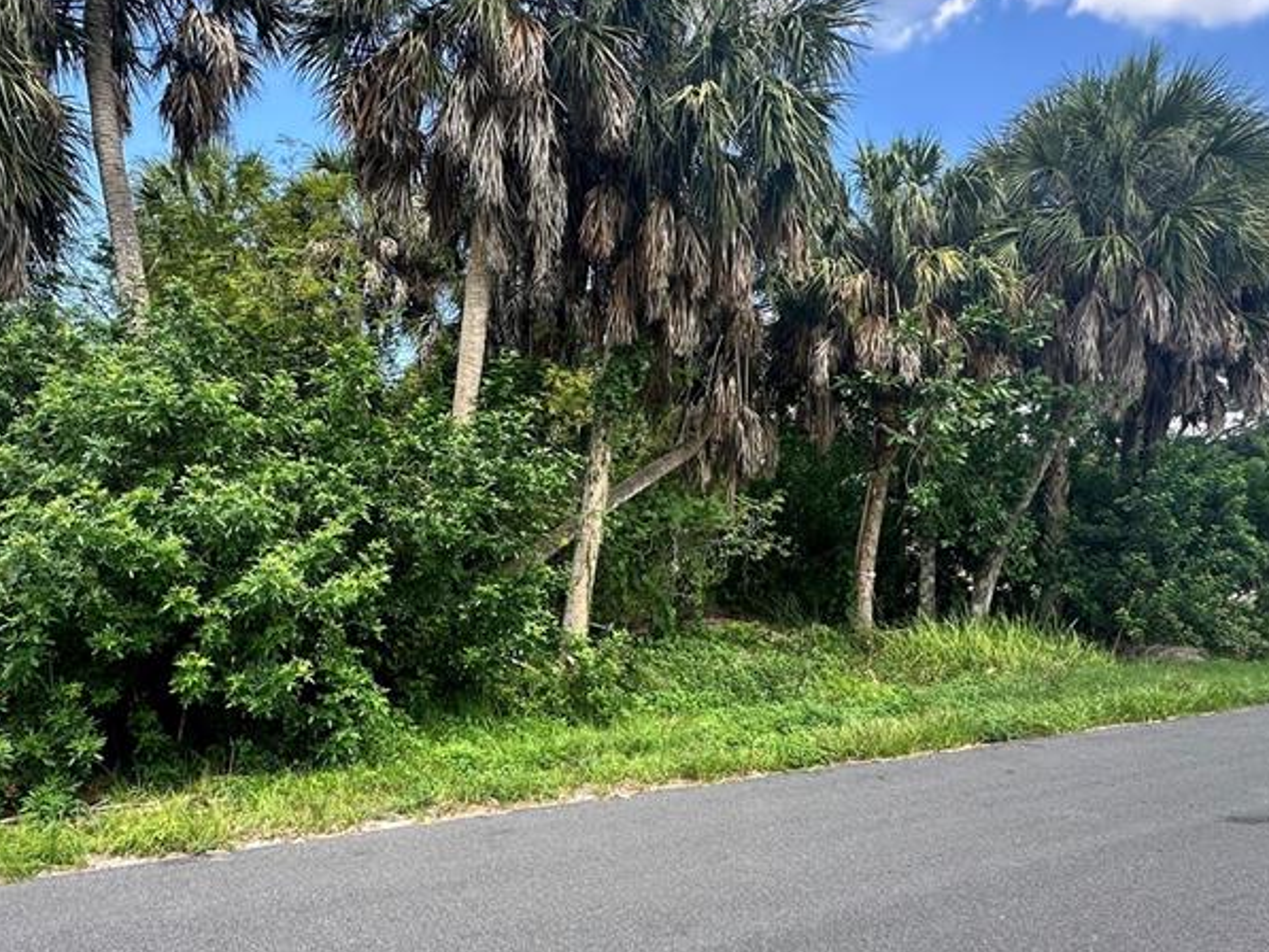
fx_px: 880
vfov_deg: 56.6
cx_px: 534
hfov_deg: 71.1
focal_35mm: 24
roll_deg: +0.1
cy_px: 546
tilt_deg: +2.1
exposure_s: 1/268
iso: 40
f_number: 2.2
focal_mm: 2.22
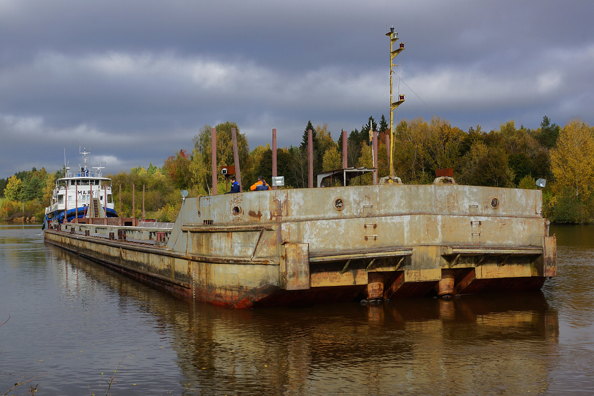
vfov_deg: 31.9
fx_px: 693
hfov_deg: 46.4
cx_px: 297
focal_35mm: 42
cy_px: 198
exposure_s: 1/125
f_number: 13
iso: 100
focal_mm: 28
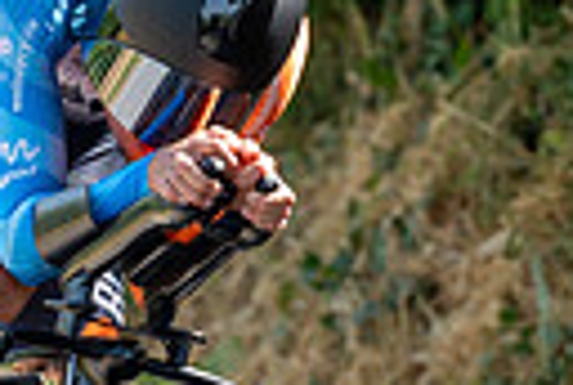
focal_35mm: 876
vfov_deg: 1.6
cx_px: 246
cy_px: 414
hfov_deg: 2.3
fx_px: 13976
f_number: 3.5
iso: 640
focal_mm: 194
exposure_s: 1/1000
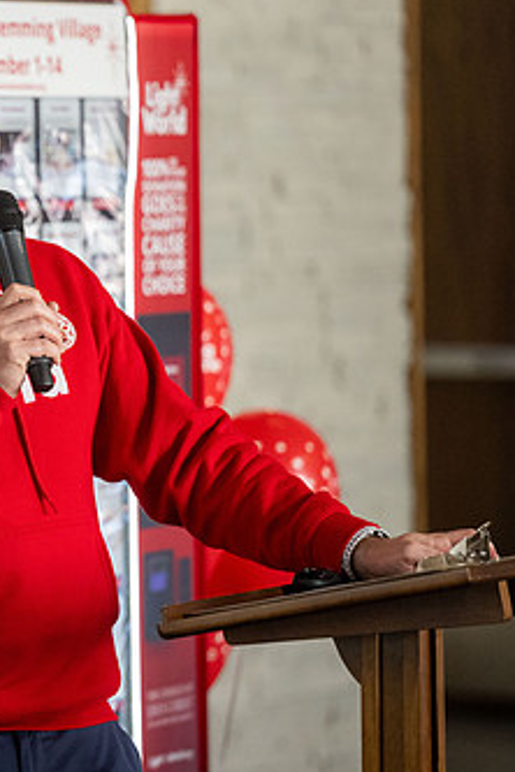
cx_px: -142
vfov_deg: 8.4
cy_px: 363
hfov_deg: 5.6
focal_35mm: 244
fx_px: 5235
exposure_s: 1/500
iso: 2500
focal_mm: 140
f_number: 2.8
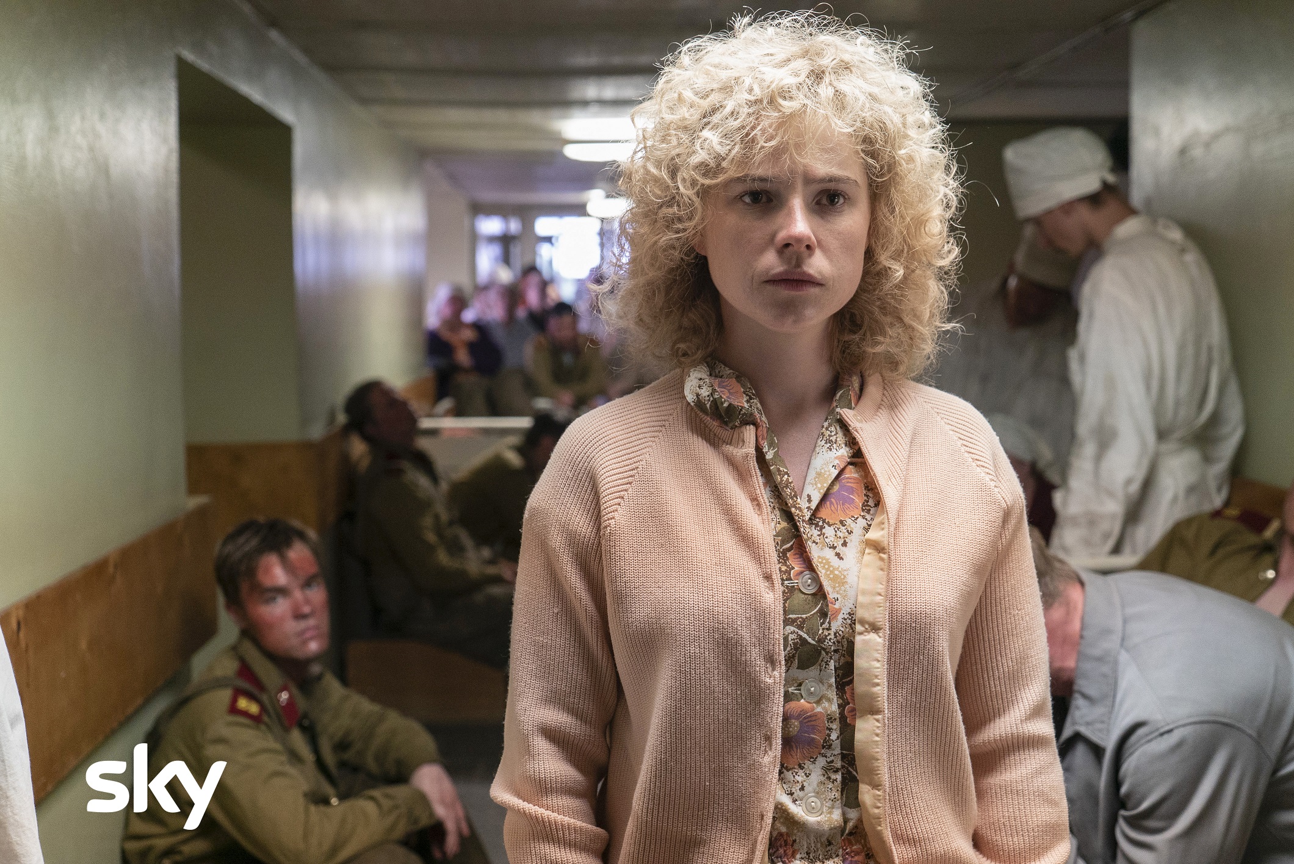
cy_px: 432
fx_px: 1618
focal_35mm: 45
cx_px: 647
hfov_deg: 43.6
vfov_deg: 29.9
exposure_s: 1/80
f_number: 4
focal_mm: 45
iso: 3200
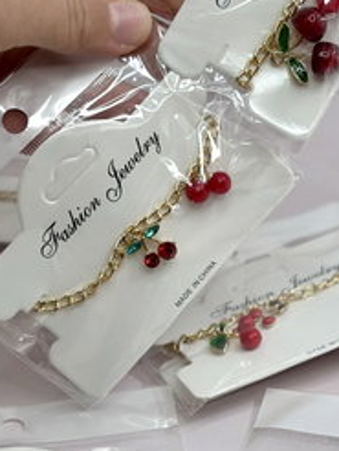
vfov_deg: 18.9
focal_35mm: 104
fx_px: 1356
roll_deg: -1.1
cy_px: 232
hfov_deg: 14.1
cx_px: 312
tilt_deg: -30.1
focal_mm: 6.86
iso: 125
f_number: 1.78
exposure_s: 1/456
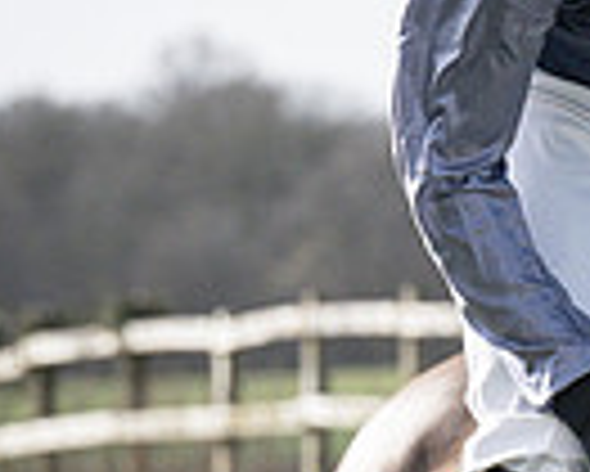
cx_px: 1464
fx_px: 17772
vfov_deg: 1.5
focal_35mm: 1017
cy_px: 264
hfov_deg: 1.9
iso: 400
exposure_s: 1/1250
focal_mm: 120
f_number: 5
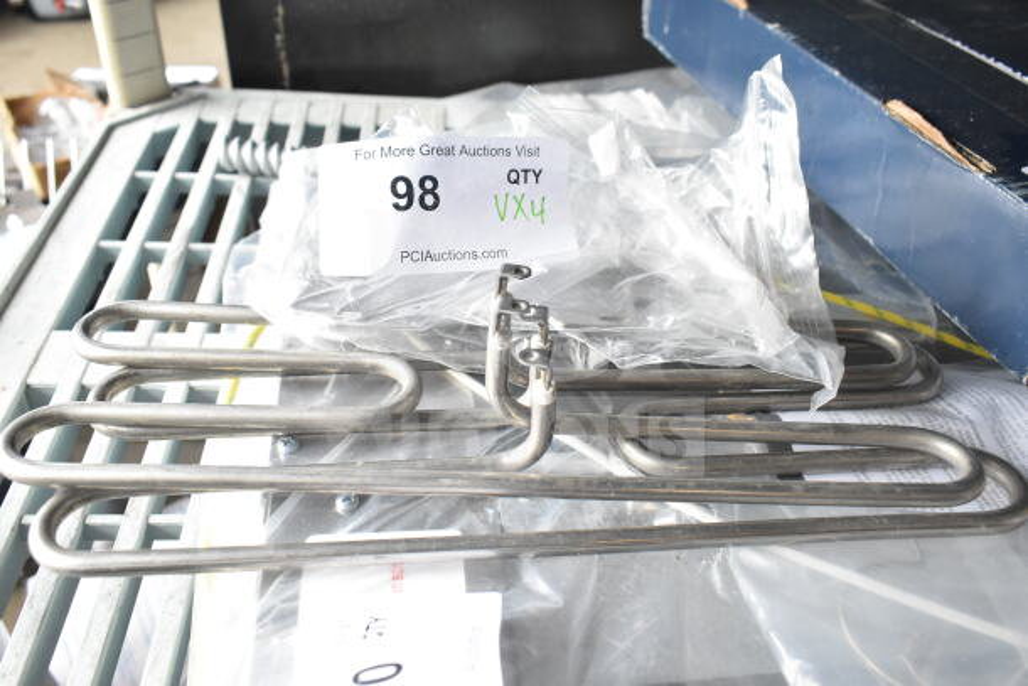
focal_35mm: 32
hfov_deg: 59.5
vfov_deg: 41.7
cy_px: 343
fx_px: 900
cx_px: 514
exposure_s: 1/160
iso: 1600
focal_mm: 21
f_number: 6.3
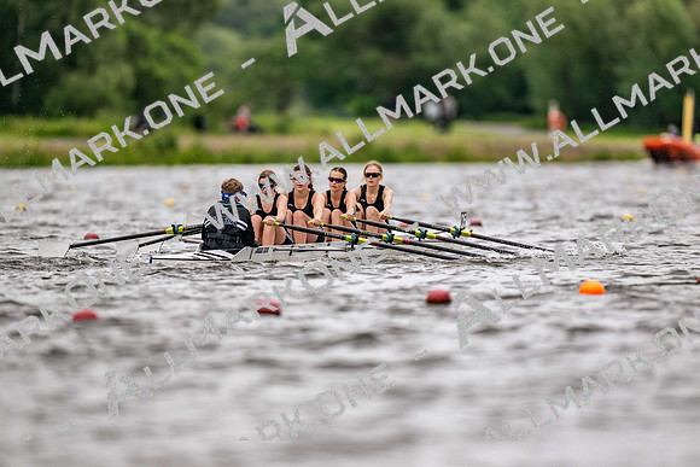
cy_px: 234
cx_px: 350
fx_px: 11669
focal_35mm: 600
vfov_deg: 2.3
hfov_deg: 3.4
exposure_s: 1/2500
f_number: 4
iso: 360
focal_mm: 600
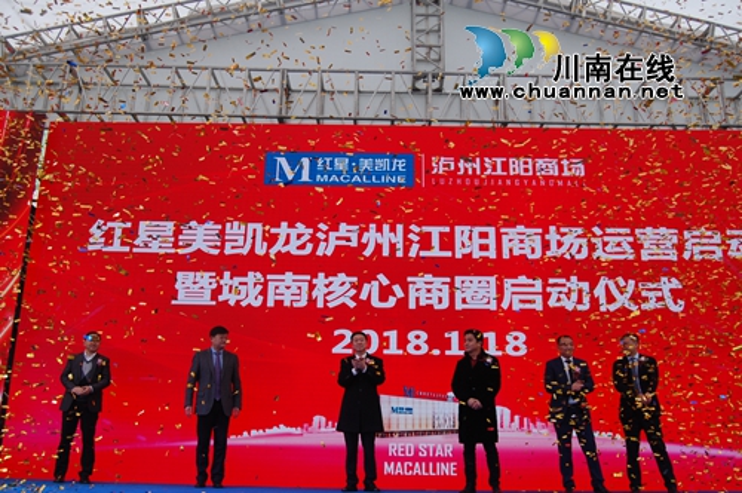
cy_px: 246
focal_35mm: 34
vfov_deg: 38.3
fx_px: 710
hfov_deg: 55.2
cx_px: 371
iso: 400
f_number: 5.6
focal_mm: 23
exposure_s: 1/125
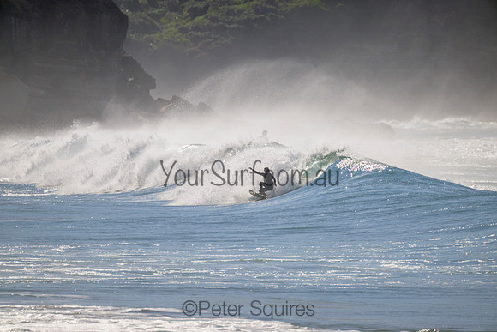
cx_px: 248
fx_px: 11047
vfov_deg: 1.7
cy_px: 166
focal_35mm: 800
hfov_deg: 2.6
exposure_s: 1/2000
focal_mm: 800
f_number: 11
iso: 400
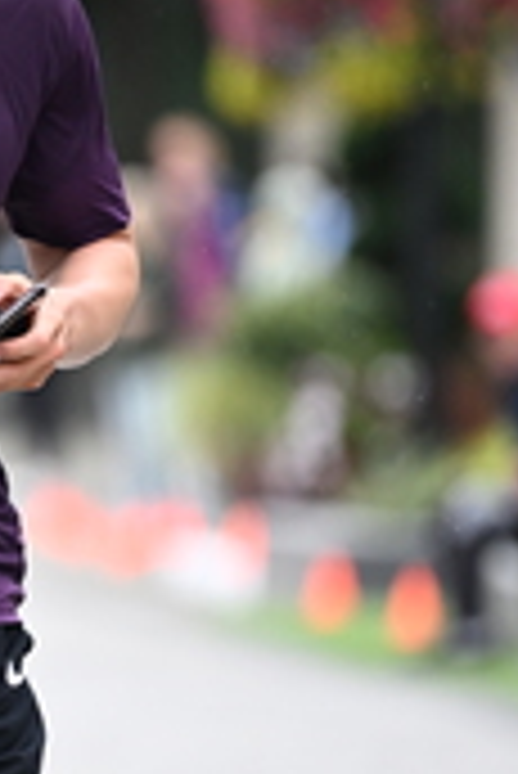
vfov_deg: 3.4
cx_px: -209
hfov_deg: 2.3
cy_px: 392
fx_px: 13095
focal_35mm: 608
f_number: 2.8
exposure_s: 1/1600
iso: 1250
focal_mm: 190
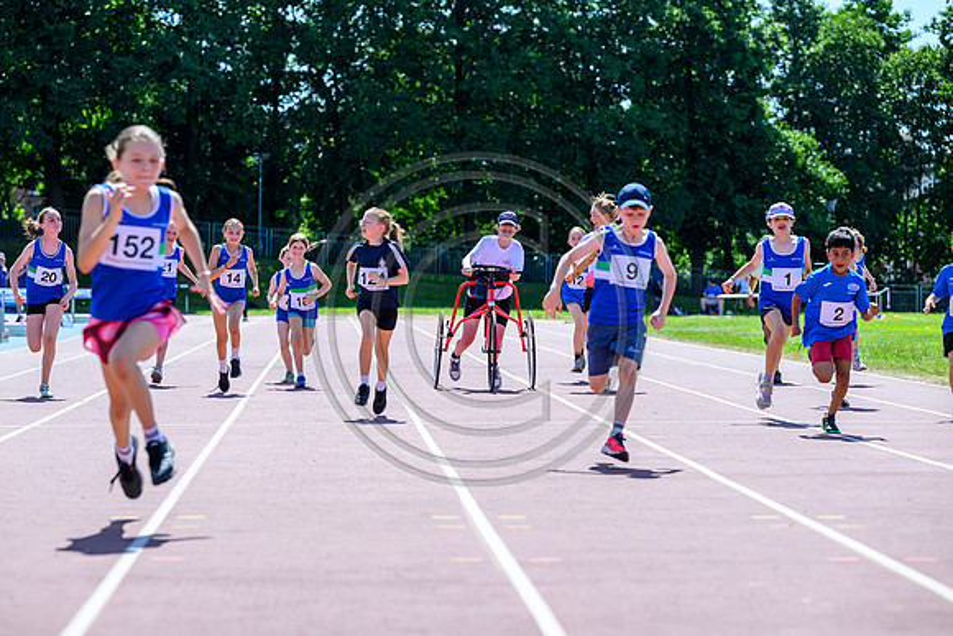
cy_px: 318
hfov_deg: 15.8
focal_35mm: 130
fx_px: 3442
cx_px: 476
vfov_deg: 10.6
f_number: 4.5
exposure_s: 1/2000
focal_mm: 130
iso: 500
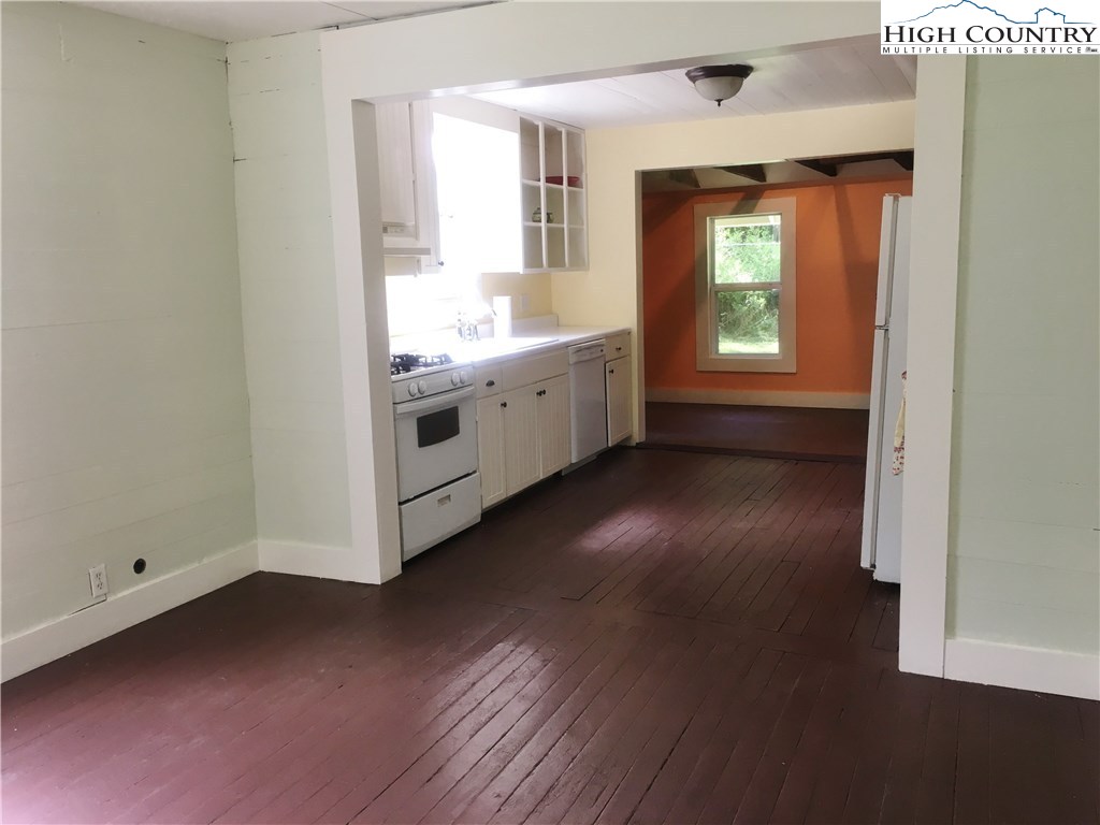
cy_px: 412
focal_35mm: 29
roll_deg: +1.6
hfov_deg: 61.7
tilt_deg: -8.5
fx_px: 922
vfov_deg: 48.2
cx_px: 550
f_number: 2.2
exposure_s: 1/30
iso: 25
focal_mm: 4.15
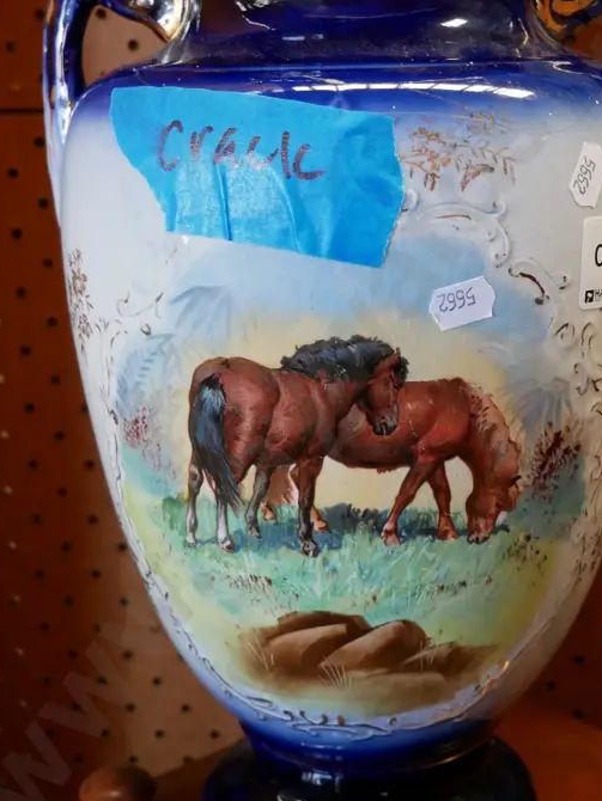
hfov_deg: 26.5
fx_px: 1275
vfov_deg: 34.8
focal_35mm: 55
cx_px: 367
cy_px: 325
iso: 1600
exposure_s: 1/60
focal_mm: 18
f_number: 3.9
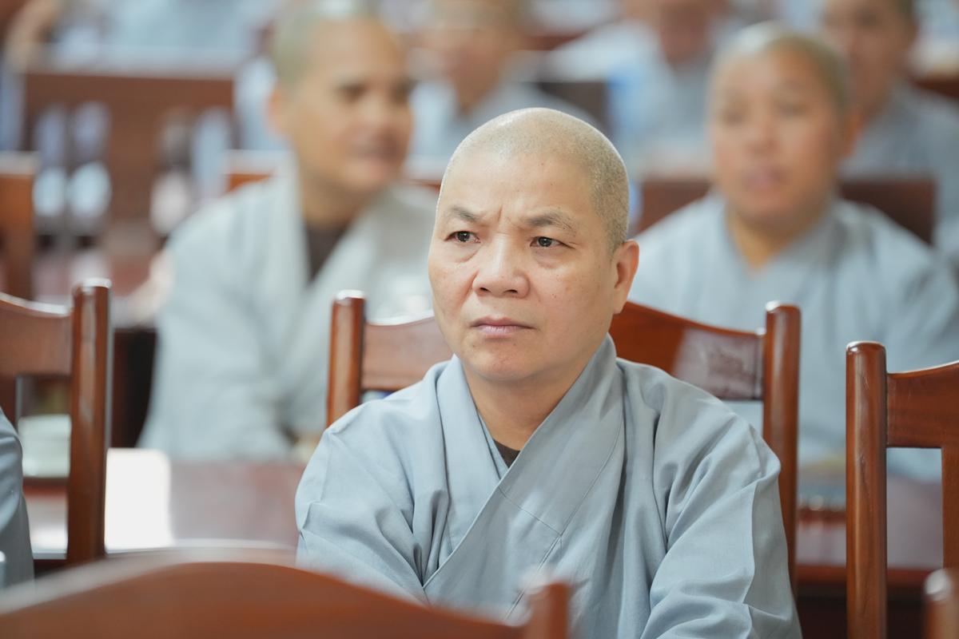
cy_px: 320
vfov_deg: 6.9
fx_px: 5327
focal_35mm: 200
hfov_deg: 10.3
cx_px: 480
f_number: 2.8
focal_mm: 200
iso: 4000
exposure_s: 1/125
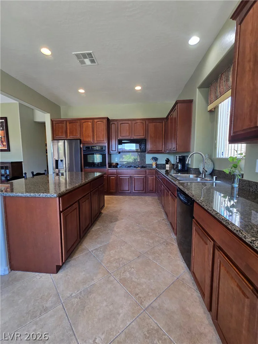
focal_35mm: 13
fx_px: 129
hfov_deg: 90.0
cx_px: 129
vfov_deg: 106.2
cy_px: 172
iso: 125
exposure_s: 1/60.2
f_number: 2.2
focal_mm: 2.2
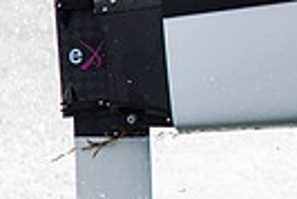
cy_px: -173
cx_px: 527
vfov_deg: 0.7
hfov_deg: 1.0
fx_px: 16410
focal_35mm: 1987
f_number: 5
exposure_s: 1/4000
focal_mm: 300
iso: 400
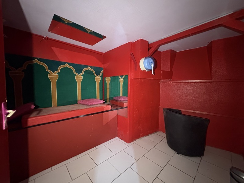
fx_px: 99
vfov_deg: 85.7
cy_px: 92
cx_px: 122
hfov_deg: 102.1
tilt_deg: -1.9
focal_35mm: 14
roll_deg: -0.4
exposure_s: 1/30
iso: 1600
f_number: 2.2
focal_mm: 2.22
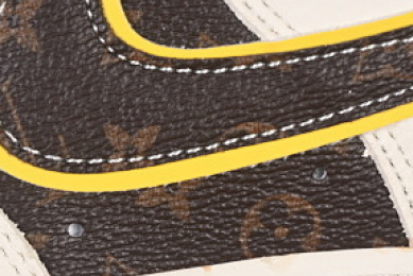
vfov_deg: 6.6
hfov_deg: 9.9
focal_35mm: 208
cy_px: 144
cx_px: 139
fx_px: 2388
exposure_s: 1/80
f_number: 7.1
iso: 160
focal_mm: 50
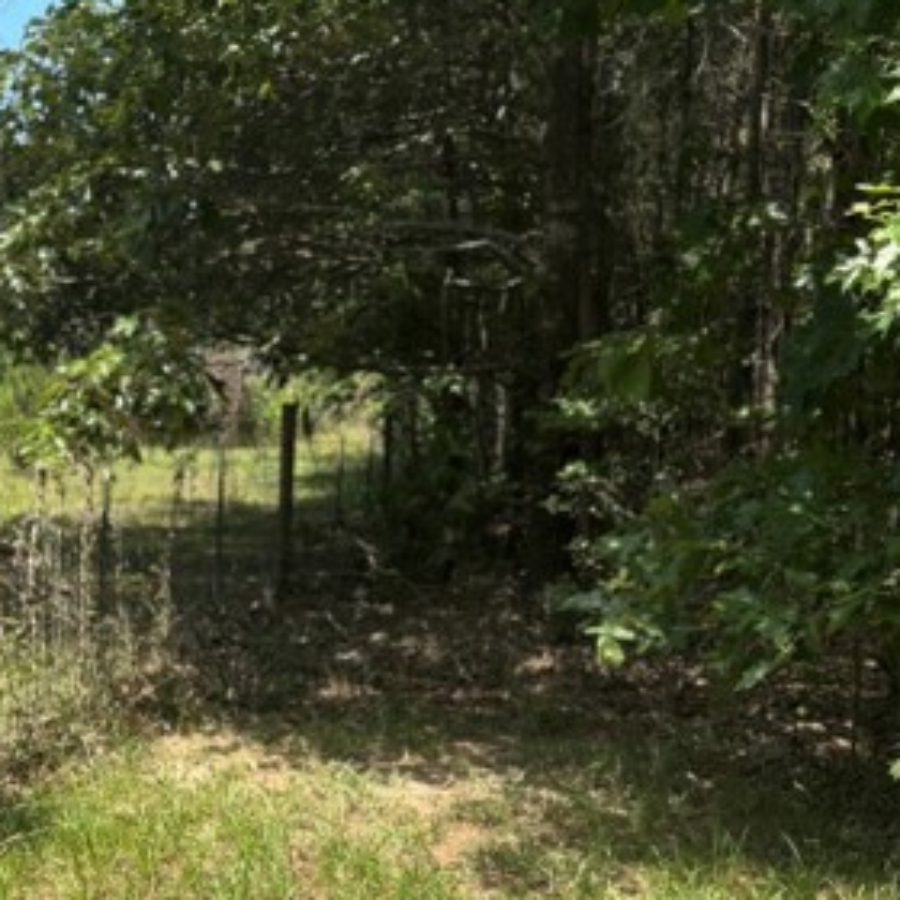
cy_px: 881
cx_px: 264
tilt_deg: -12.0
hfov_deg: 27.0
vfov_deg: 26.0
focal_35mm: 63
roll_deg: -4.1
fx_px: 1853
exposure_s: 1/1499
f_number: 1.6
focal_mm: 5.96
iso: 50
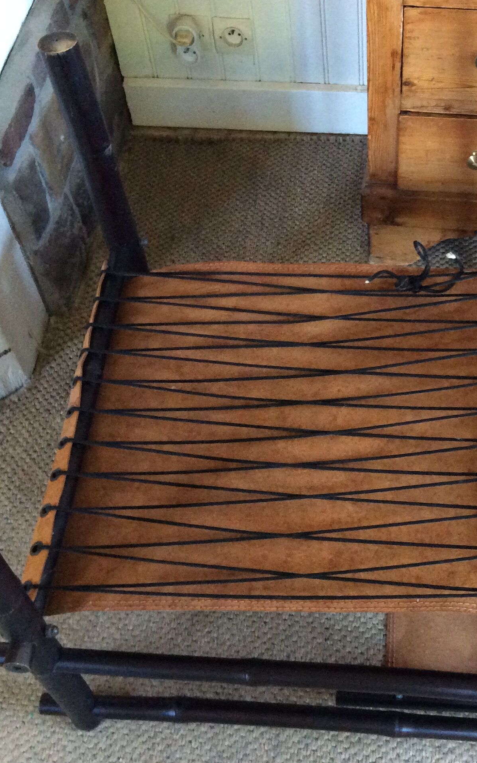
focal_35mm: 46
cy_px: 384
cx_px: 351
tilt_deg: -53.1
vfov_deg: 43.5
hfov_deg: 27.7
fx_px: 956
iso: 320
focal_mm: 3.3
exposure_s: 1/20
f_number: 2.4
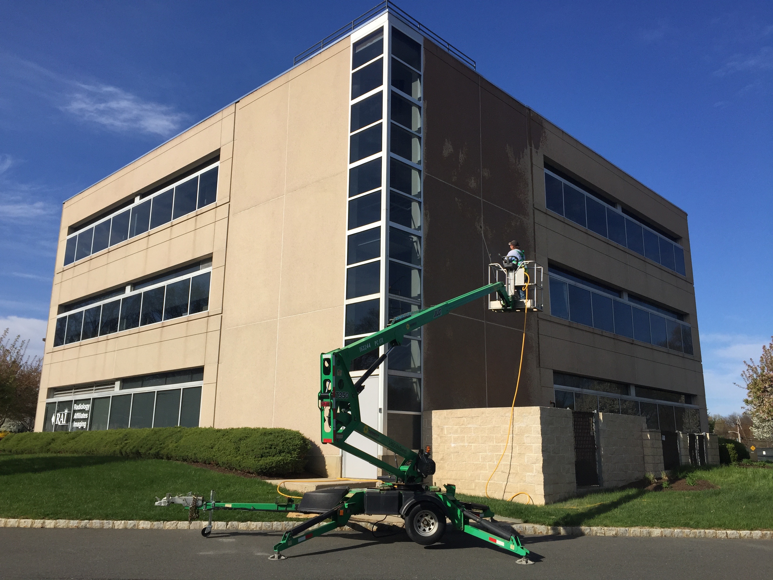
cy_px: 290
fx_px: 648
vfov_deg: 48.2
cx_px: 386
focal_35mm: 29
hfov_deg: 61.7
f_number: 2.2
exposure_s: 1/2825
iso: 32
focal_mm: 4.15
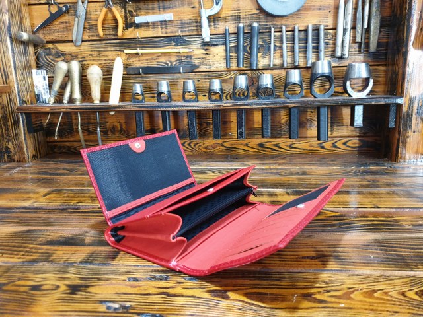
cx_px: 212
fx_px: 318
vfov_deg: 53.1
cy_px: 158
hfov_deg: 67.3
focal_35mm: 26
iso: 320
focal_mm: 4.3
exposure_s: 1/50
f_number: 1.5
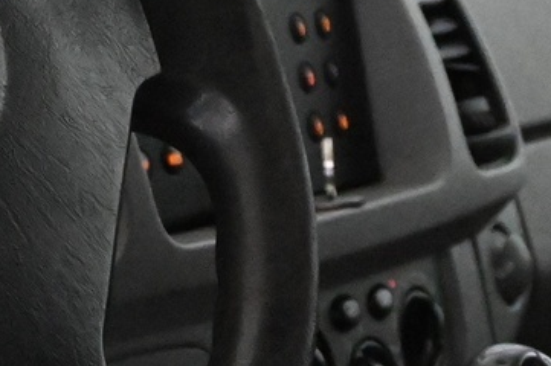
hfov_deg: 8.2
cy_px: 44
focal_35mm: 249
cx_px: 31
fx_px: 3811
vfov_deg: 5.5
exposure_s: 1/60
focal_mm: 37
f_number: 5.3
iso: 11400
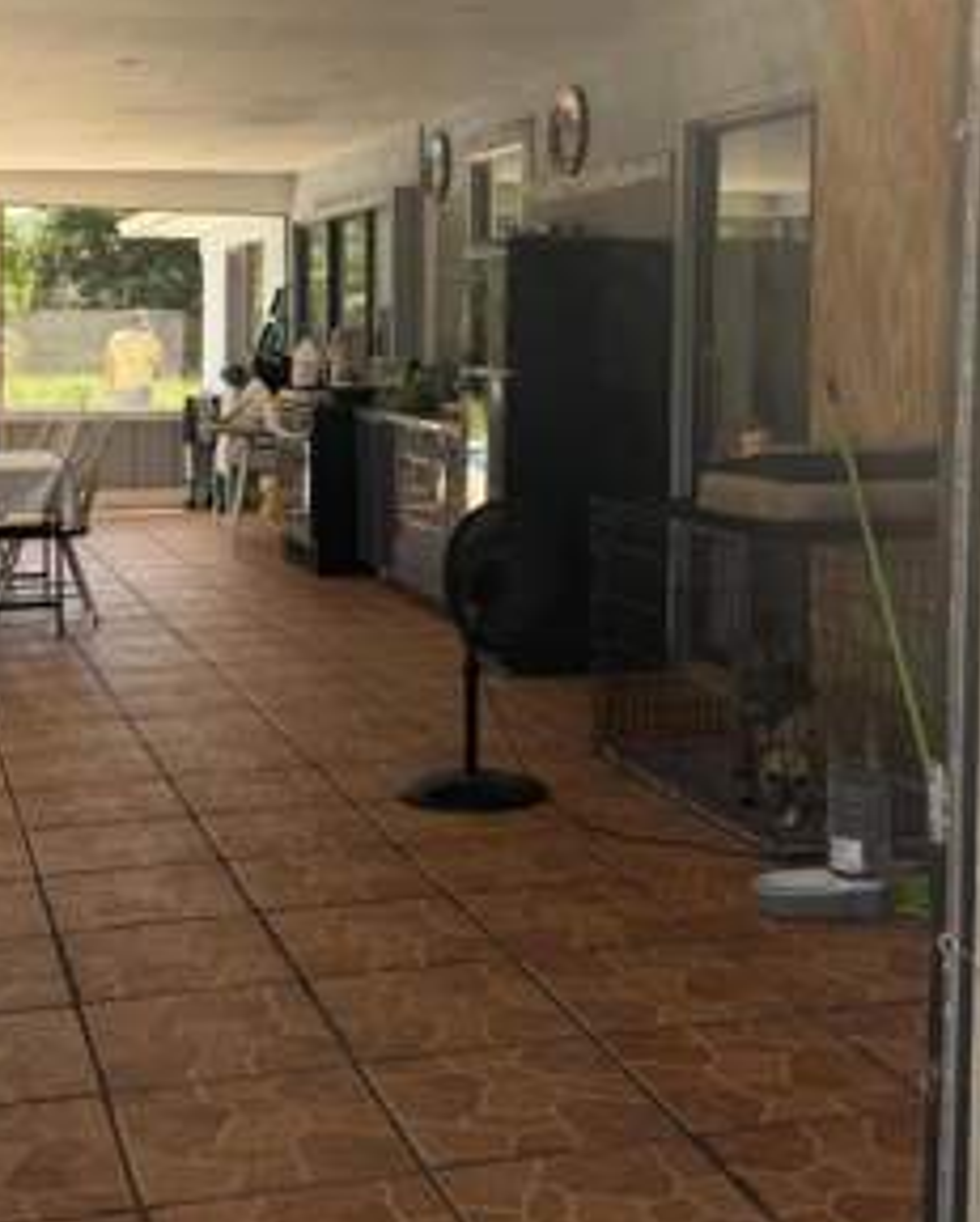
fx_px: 1882
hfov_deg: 29.1
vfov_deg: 35.8
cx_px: 420
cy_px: 458
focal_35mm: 52
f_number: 1.78
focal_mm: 6.76
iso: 80
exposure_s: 1/805
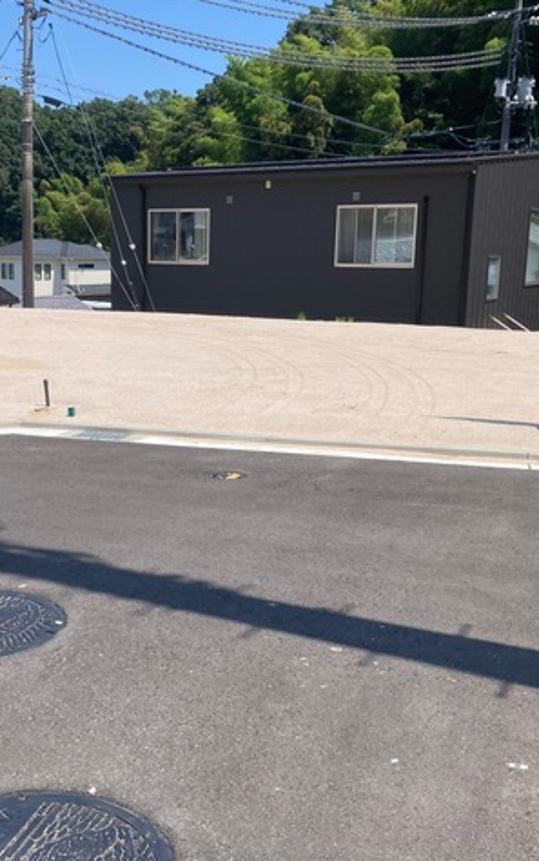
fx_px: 940
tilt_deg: -10.2
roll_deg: -1.1
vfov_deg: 49.3
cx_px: 167
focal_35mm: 40
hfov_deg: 31.7
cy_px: 428
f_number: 1.8
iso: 20
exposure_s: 1/2433
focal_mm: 3.99
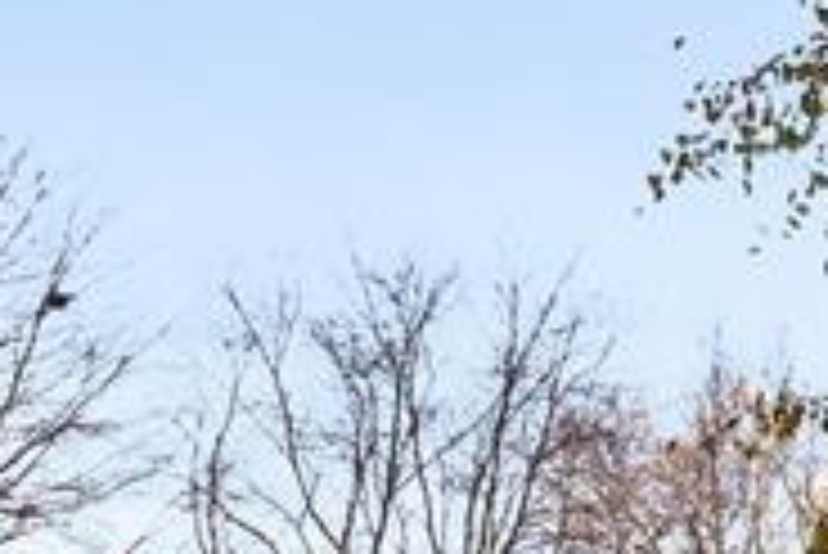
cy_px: 917
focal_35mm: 100
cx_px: 1215
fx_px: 2302
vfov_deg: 12.8
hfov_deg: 18.3
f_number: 4
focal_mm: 18
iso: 100
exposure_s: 1/200
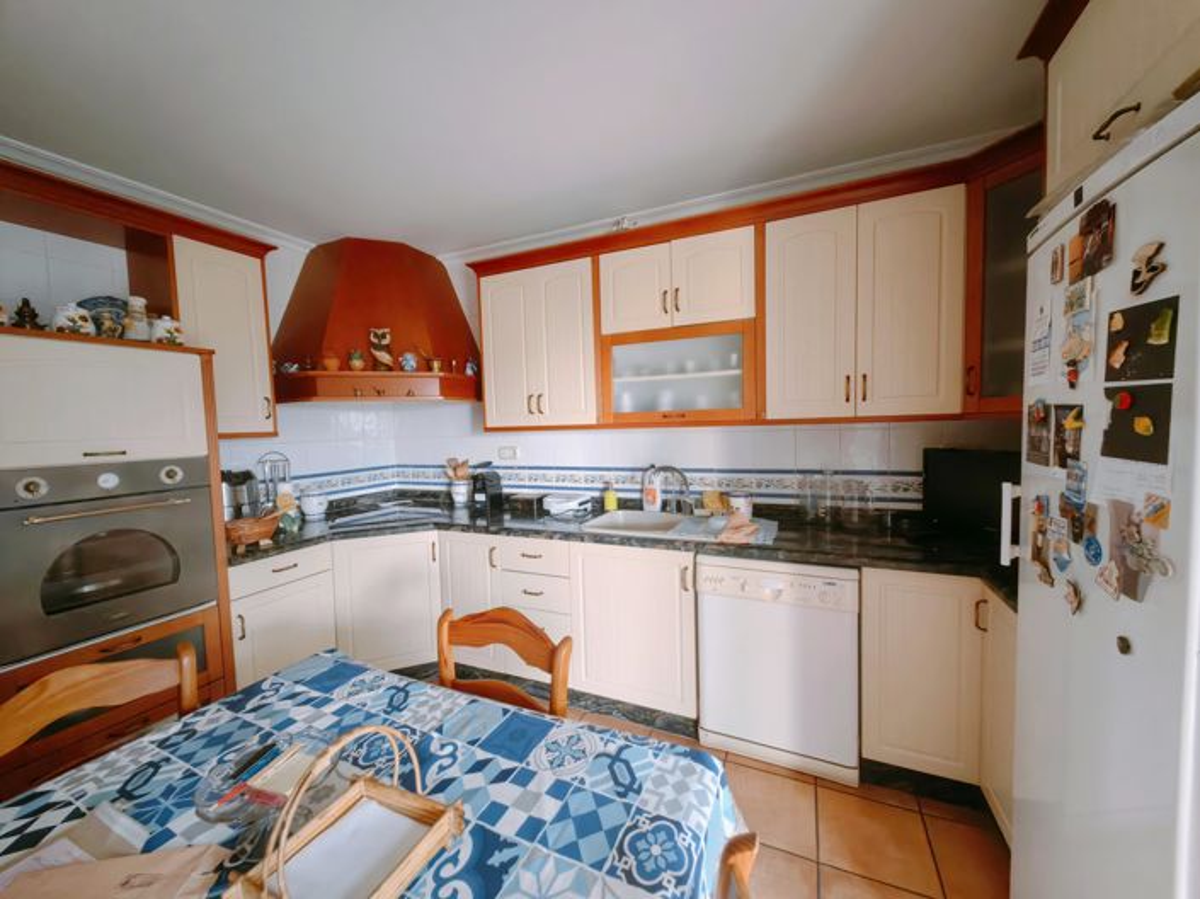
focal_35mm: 13
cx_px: 600
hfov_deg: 106.2
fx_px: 450
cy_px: 450
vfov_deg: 89.9
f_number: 2.2
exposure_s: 1/50
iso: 250
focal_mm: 1.76
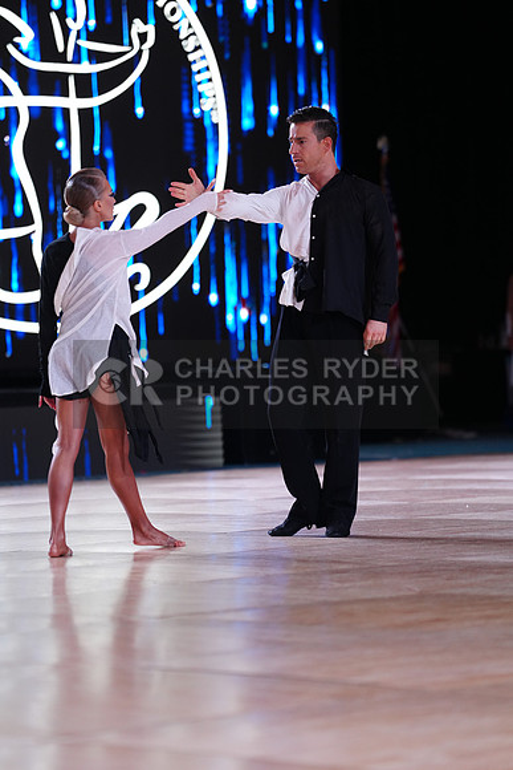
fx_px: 3567
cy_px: 385
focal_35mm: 167
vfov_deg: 12.3
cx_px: 256
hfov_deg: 8.2
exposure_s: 1/500
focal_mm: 167
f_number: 2.8
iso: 1250
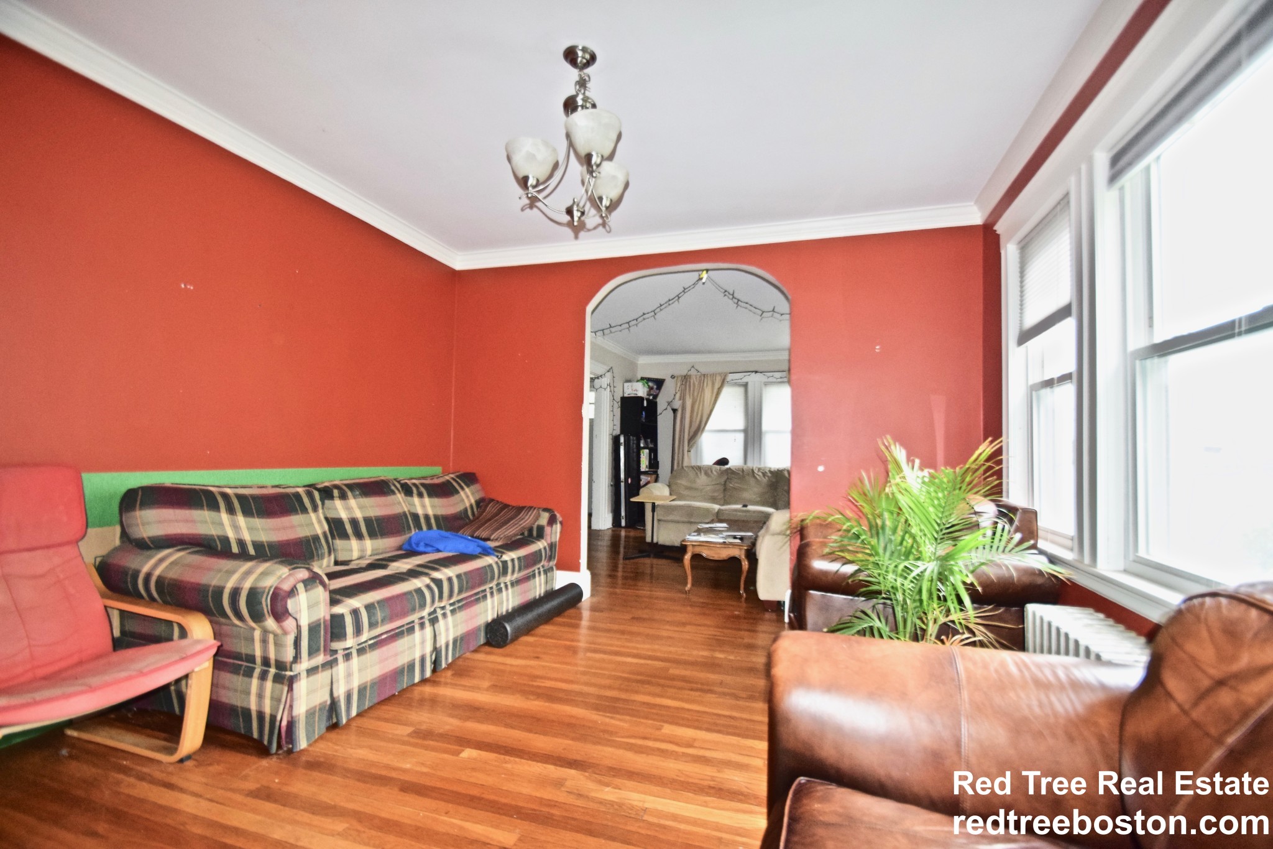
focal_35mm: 15
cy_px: 424
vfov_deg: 77.3
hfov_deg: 100.4
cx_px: 636
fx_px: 530
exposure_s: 1/60
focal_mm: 10
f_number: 3.5
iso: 1400
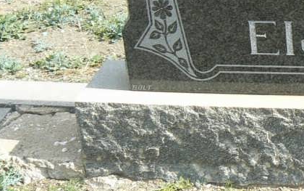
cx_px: 393
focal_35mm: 109
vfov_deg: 11.6
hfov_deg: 17.9
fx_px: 904
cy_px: -71
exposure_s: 1/200
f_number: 5.6
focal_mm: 6
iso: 80
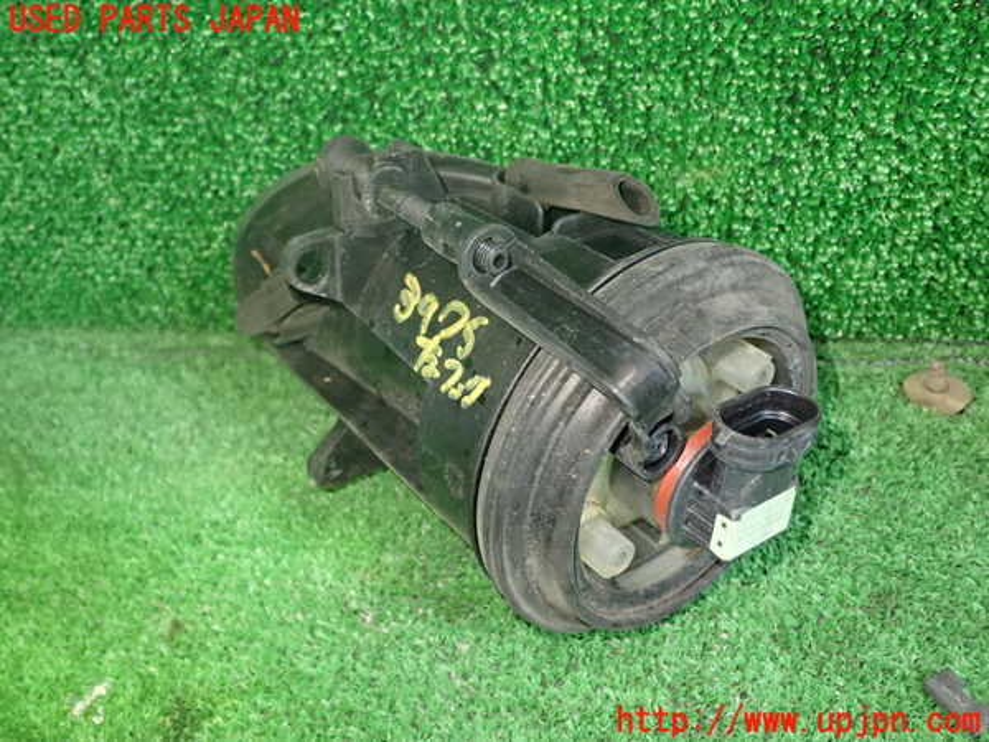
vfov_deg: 39.7
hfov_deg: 51.4
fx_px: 1029
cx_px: 494
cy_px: 371
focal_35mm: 36
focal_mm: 6.37
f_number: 2.5
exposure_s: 1/30
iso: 800
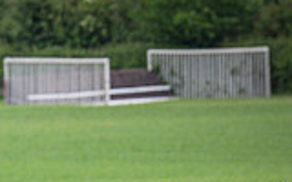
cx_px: -239
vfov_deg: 1.0
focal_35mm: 1286
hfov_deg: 1.6
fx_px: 10234
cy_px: 400
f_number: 4
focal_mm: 160
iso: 400
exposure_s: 1/1600
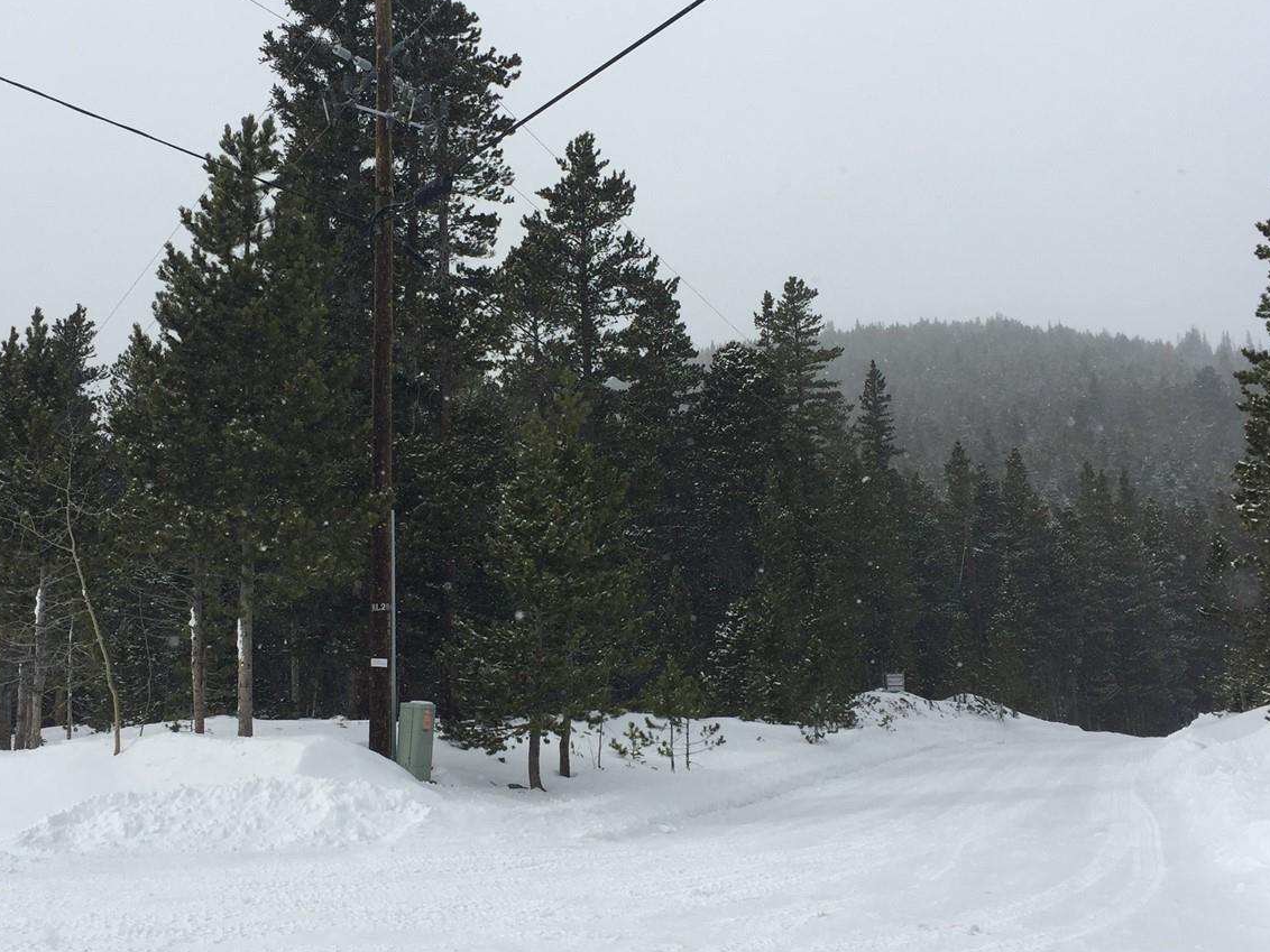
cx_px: 513
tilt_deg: +10.7
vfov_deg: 35.1
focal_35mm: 41
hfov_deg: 45.5
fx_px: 1504
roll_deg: +1.8
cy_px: 478
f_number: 2.2
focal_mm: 4.15
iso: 32
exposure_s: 1/2639
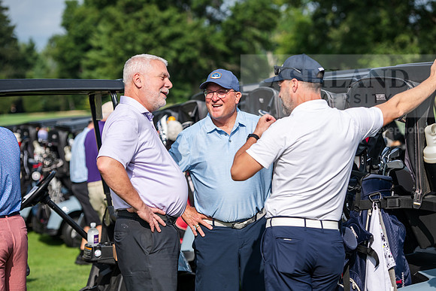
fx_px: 1332
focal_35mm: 110
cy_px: 146
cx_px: 218
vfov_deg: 12.5
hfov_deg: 18.6
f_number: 3.5
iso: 80
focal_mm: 110
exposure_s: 1/1250
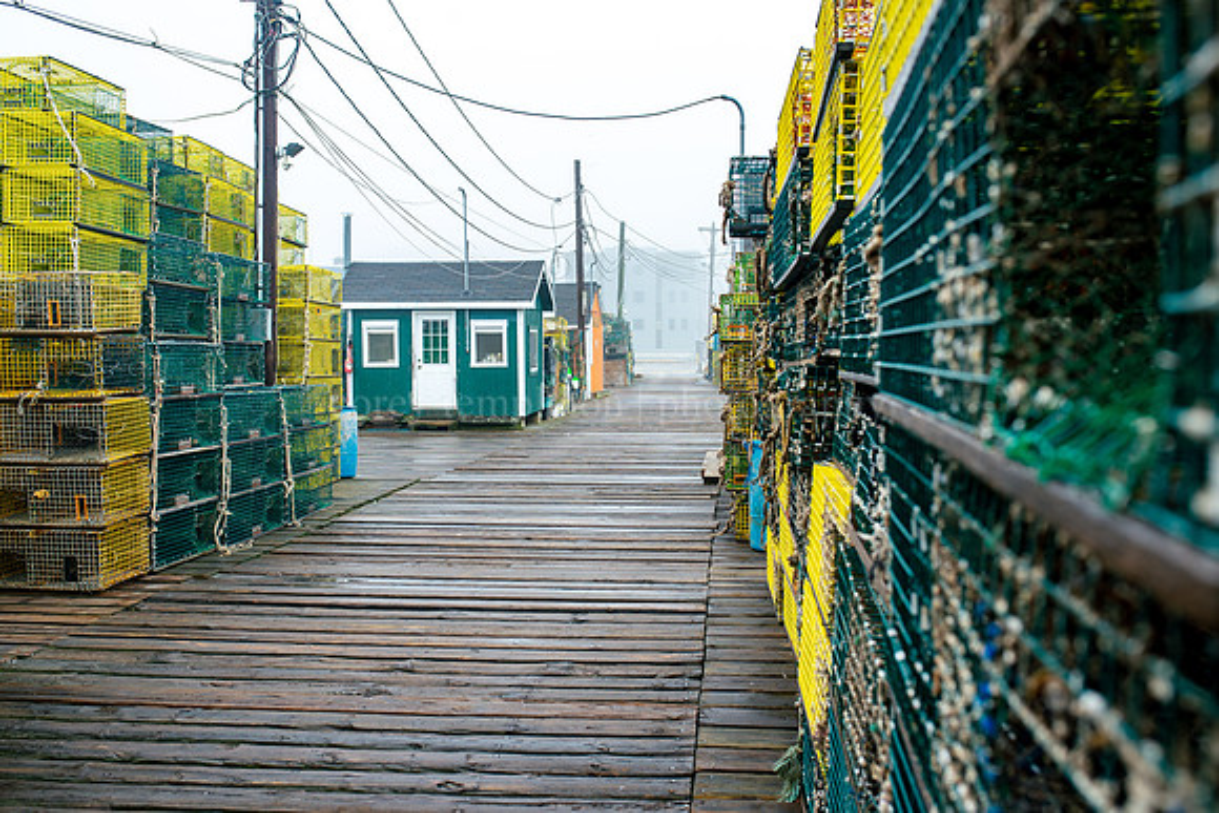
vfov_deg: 37.9
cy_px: 406
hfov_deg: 54.4
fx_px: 1185
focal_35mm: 35
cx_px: 610
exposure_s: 1/160
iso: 160
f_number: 5
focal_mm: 35
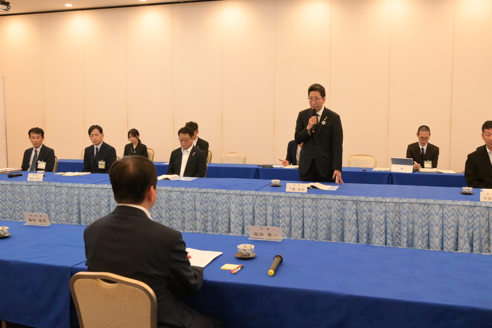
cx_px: 246
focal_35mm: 39
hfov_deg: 50.1
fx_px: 526
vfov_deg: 34.6
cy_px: 161
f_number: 6.3
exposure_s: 1/160
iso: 6400
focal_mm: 25
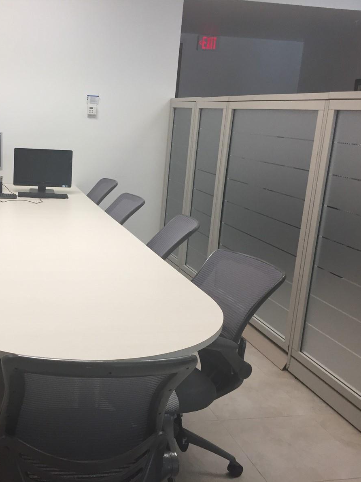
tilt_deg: -13.3
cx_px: 79
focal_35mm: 39
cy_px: 242
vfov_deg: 47.9
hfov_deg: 35.7
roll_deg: -0.2
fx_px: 542
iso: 32
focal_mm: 4.15
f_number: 2.2
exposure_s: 1/30
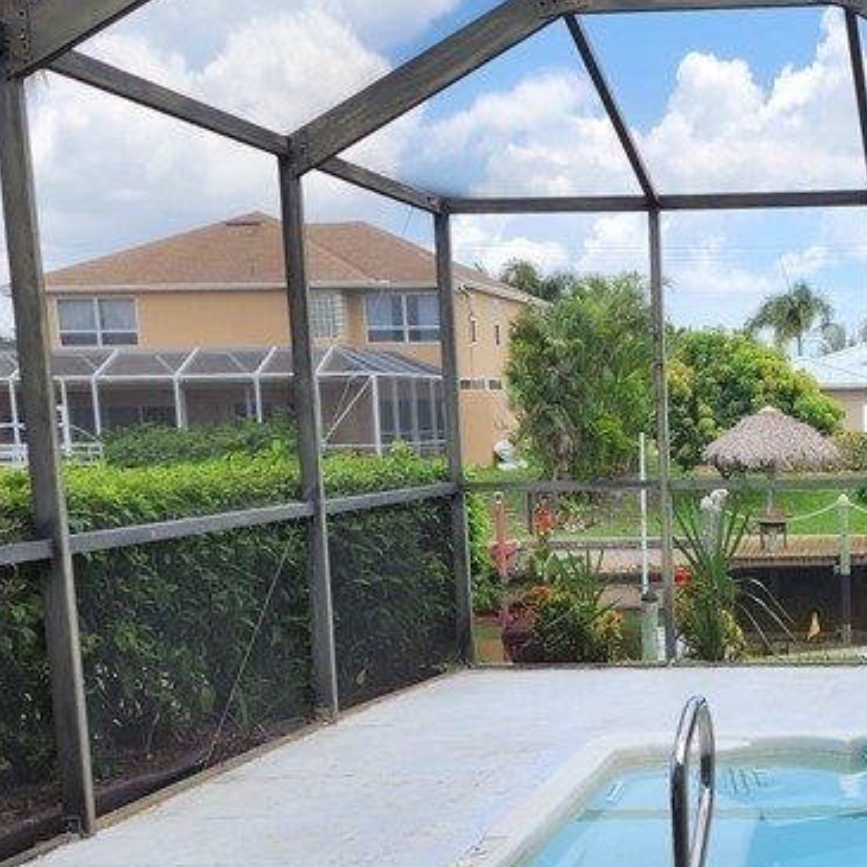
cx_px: 872
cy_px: 672
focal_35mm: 57
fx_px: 1615
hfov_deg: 28.2
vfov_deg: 29.5
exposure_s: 1/387
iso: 12
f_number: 1.8
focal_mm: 6.4
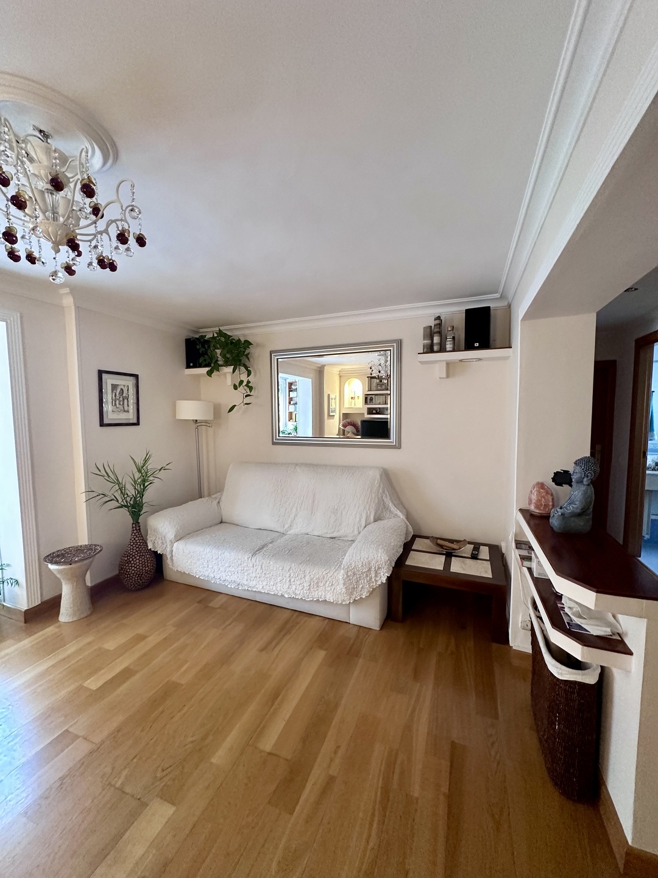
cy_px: 439
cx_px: 329
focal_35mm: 14
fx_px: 355
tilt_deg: -2.0
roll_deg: -0.6
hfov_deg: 85.7
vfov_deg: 102.1
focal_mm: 2.22
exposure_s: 1/63
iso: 320
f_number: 2.2
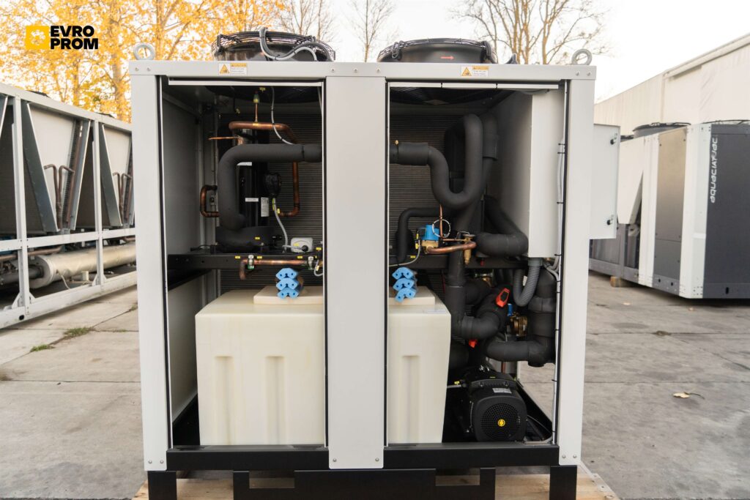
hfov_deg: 73.7
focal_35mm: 24
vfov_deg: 53.1
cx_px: 375
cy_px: 250
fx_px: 500
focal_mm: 24
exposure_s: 1/200
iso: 500
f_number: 4
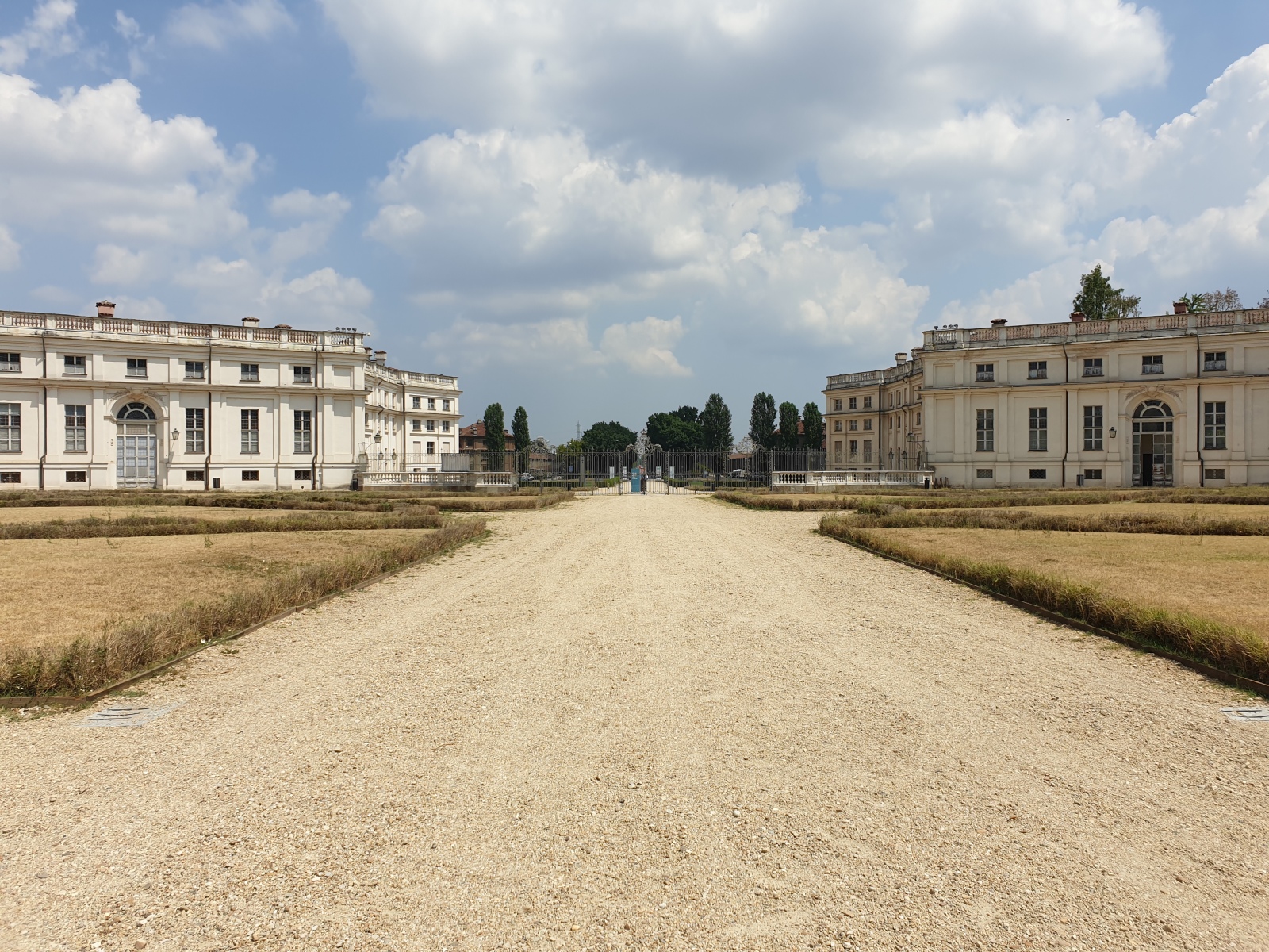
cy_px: 476
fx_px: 953
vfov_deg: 53.1
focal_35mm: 26
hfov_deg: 67.3
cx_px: 634
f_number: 2.4
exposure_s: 1/2353
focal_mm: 4.3
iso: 50
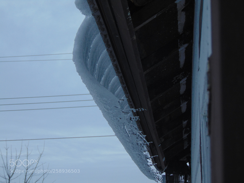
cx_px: 122
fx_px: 761
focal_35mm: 108
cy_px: 92
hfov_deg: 18.2
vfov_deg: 13.7
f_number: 3.9
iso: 80
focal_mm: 19.4
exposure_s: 1/640
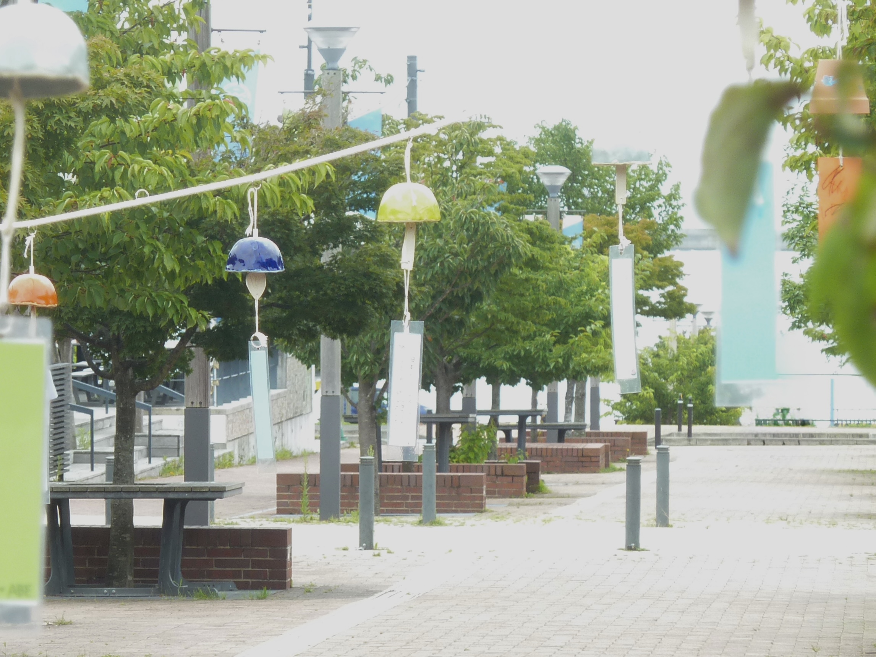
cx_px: 438
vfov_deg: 8.2
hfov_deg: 10.9
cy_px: 328
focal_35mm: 182
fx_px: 4606
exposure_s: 1/60
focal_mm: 29.9
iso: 80
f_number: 4.5
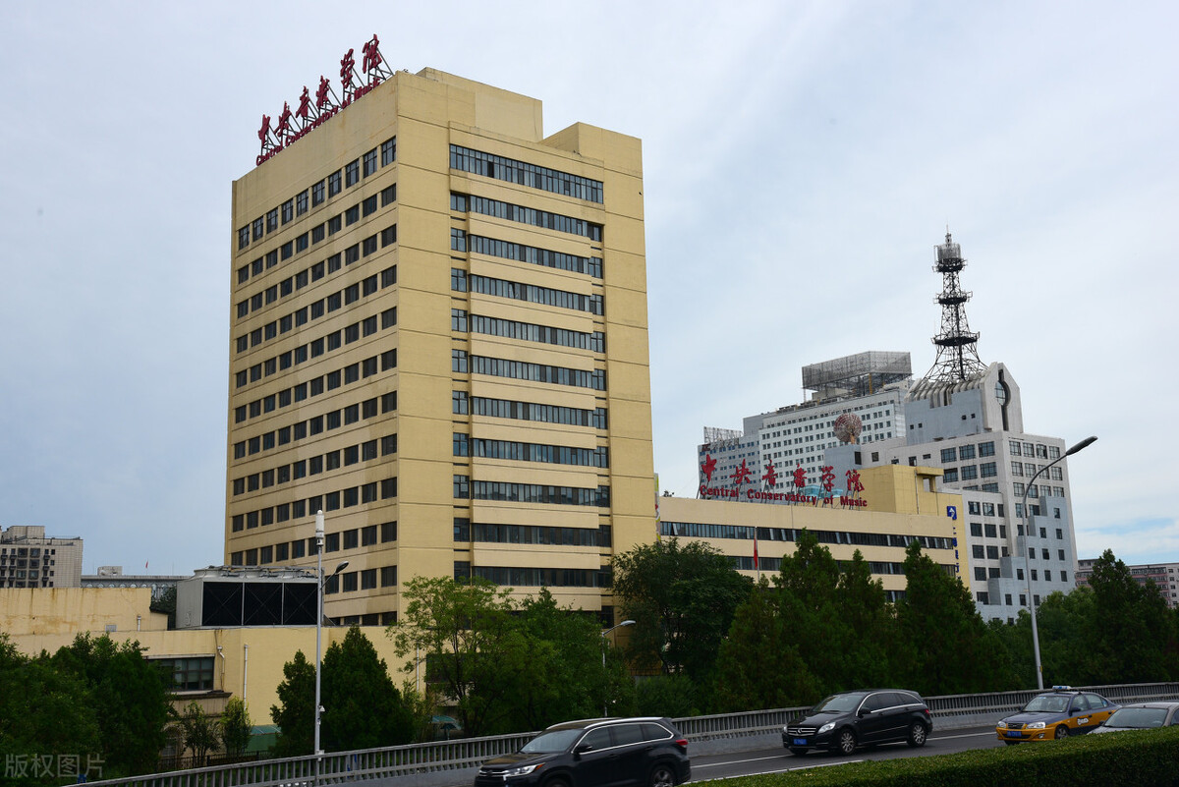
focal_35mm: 40
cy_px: 394
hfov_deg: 48.4
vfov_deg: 33.4
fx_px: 1310
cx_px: 590
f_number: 11
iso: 200
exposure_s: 1/400
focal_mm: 40
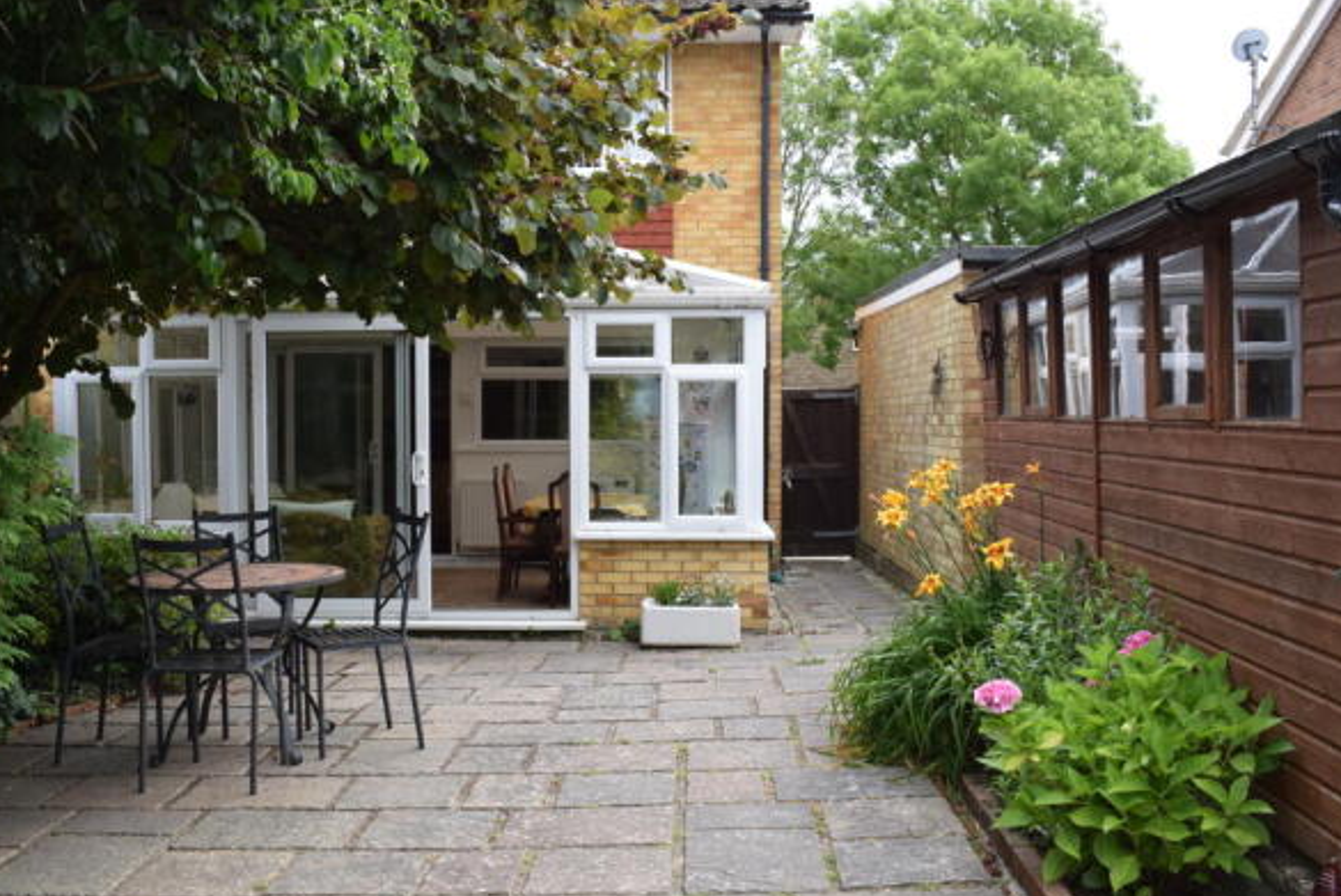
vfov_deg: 34.6
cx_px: 614
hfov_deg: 50.0
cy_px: 457
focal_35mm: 39
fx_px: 1437
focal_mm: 23
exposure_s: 1/400
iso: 800
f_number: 10
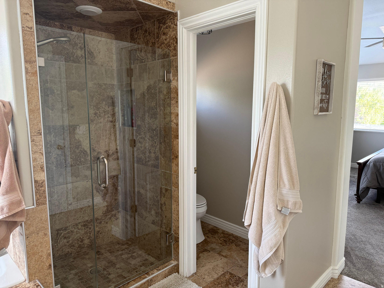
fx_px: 266
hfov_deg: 71.6
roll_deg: -0.2
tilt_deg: -7.3
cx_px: 192
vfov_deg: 56.8
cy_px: 144
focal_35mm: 24
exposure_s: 1/121
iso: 200
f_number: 1.78
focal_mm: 6.76
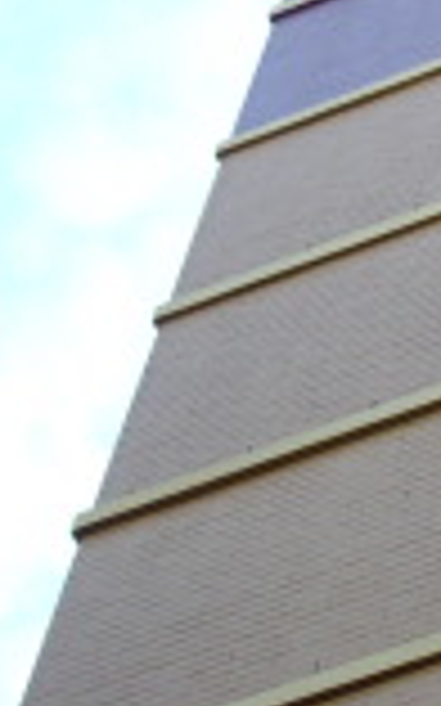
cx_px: 891
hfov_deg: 9.0
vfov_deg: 15.2
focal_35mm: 137
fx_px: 2637
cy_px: 171
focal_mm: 6.2
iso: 80
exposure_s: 1/200
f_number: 2.8
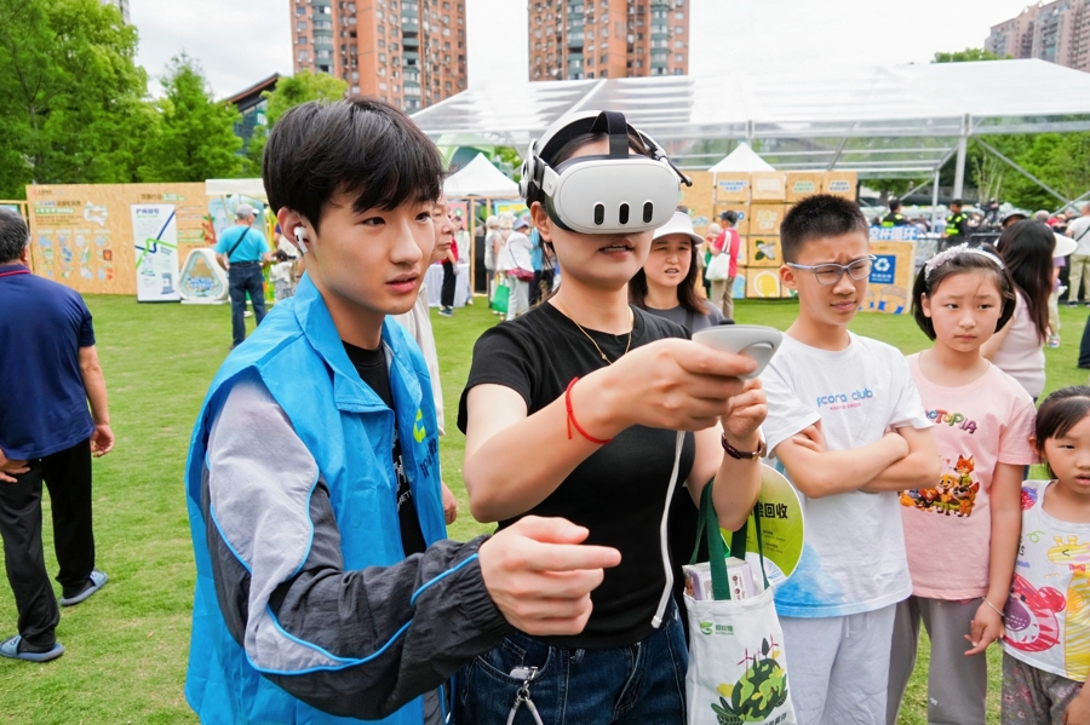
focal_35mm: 24
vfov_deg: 53.1
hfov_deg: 73.8
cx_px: 545
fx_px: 726
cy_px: 362
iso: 800
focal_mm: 24
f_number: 5.6
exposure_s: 1/1600
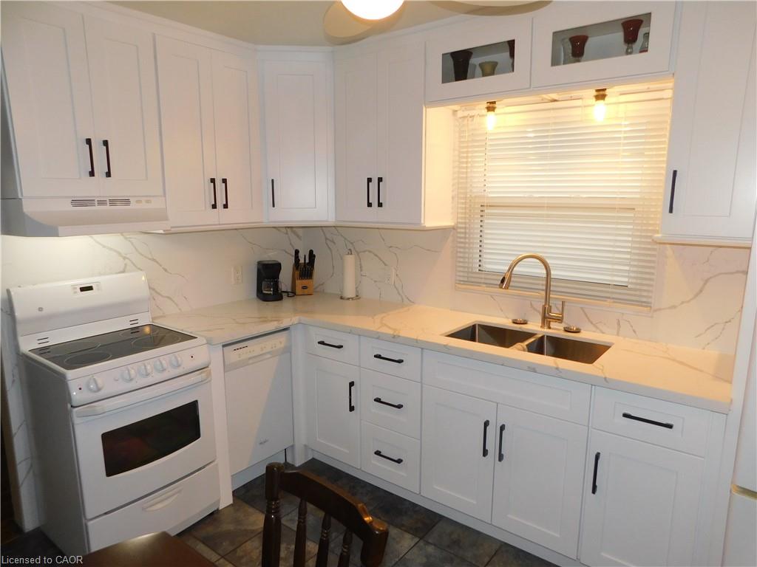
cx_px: 378
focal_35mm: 23
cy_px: 284
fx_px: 503
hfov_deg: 73.9
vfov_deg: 58.9
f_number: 3
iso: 200
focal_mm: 4
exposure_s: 1/30
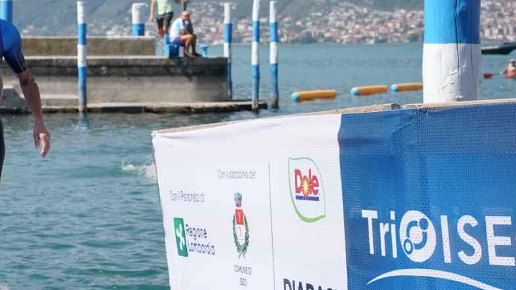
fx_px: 1574
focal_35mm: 115
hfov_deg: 18.2
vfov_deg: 10.5
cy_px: 128
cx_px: 24
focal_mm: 48
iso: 800
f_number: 6.3
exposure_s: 1/2500
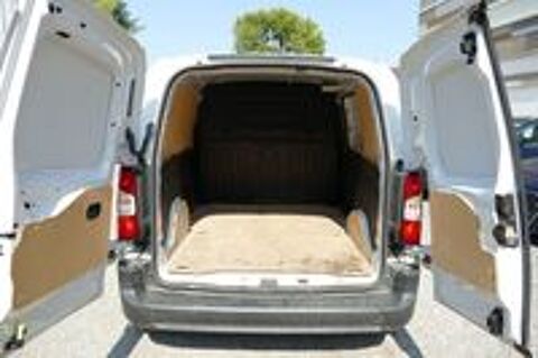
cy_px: 179
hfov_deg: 71.6
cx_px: 269
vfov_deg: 51.2
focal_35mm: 25
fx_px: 373
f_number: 2.8
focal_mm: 9.12
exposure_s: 1/1000
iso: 125
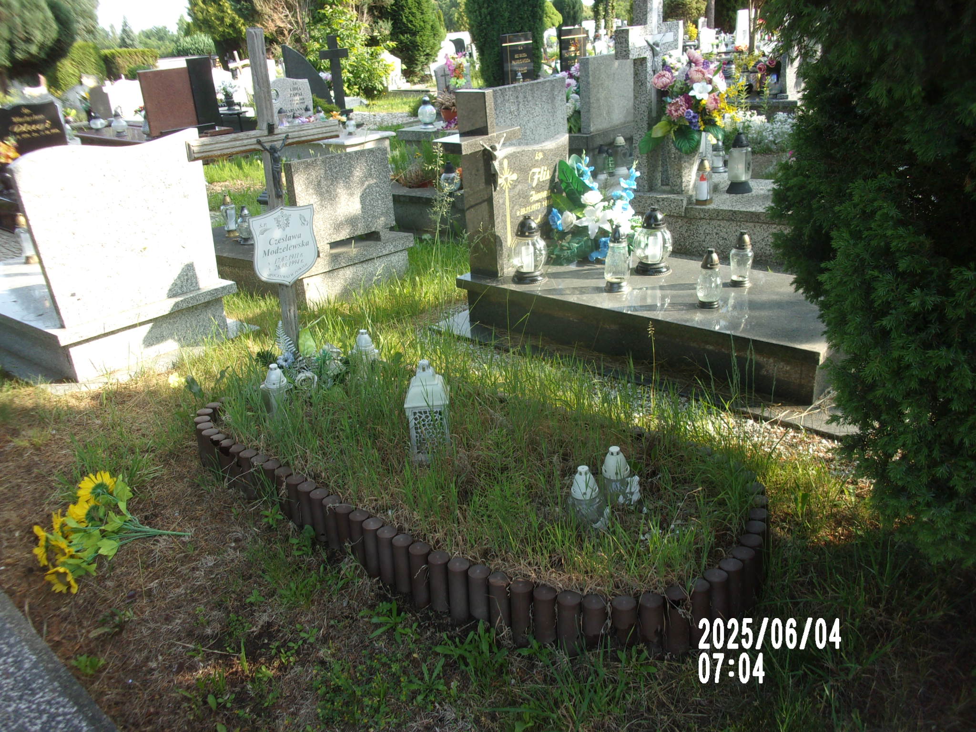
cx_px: 488
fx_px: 789
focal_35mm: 28
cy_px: 366
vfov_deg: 49.7
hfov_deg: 63.4
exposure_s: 1/120
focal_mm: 5.1
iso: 80
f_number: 3.9
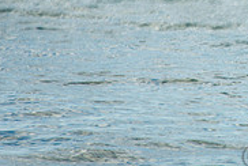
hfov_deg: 1.1
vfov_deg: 0.7
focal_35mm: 1907
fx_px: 13158
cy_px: -69
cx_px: 347
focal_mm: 400
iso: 100
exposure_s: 1/25
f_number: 22
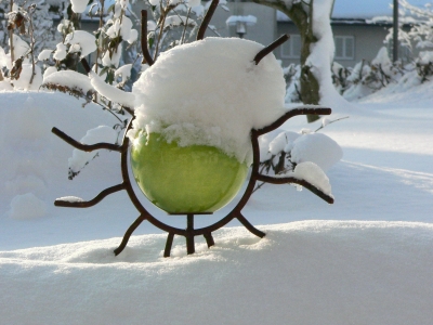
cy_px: 162
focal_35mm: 128
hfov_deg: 15.4
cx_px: 216
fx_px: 1601
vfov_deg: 11.6
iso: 400
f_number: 6.5
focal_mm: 21.3
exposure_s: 1/1600
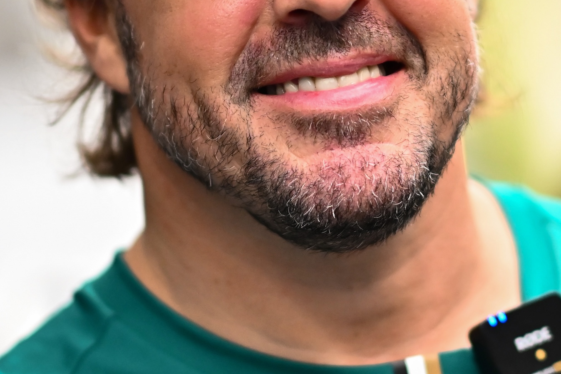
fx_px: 5735
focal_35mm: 368
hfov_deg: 5.6
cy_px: 129
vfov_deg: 3.7
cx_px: 380
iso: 1000
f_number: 1.4
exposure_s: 1/6400
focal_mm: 105
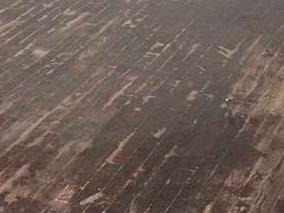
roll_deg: +1.0
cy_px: -200
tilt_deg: -3.9
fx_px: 1025
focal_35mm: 125
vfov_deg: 10.9
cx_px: -92
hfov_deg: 15.0
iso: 125
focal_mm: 6.86
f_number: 1.78
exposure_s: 1/121
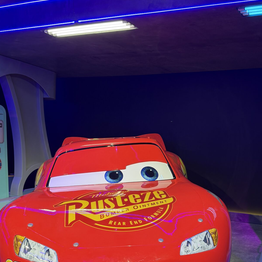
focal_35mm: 45
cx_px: 154
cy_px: 189
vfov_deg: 36.9
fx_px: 385
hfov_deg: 37.4
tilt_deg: -8.8
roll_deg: -2.2
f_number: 1.78
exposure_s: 1/120
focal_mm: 6.76
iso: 125
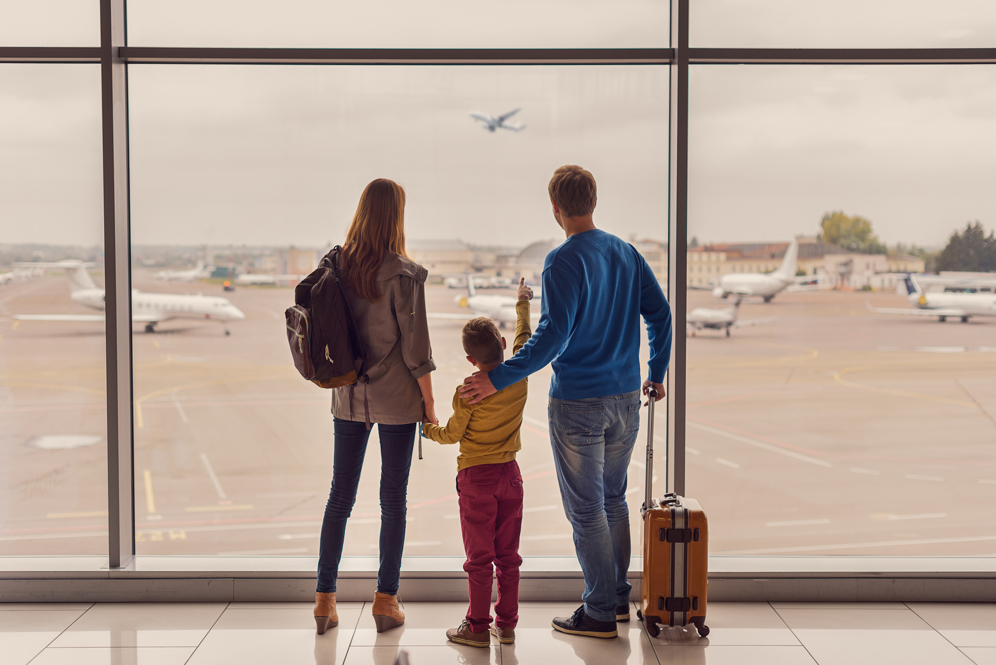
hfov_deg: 39.6
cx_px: 498
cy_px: 332
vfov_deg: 27.0
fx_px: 1384
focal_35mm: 50
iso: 320
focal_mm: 50
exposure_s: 1/100
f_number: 2.8
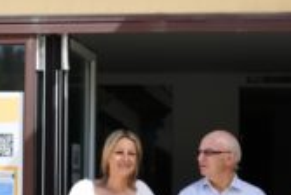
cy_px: 188
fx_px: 1045
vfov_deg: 10.6
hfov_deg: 15.8
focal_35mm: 129
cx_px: 101
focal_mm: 21
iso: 110
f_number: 8
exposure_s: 1/250
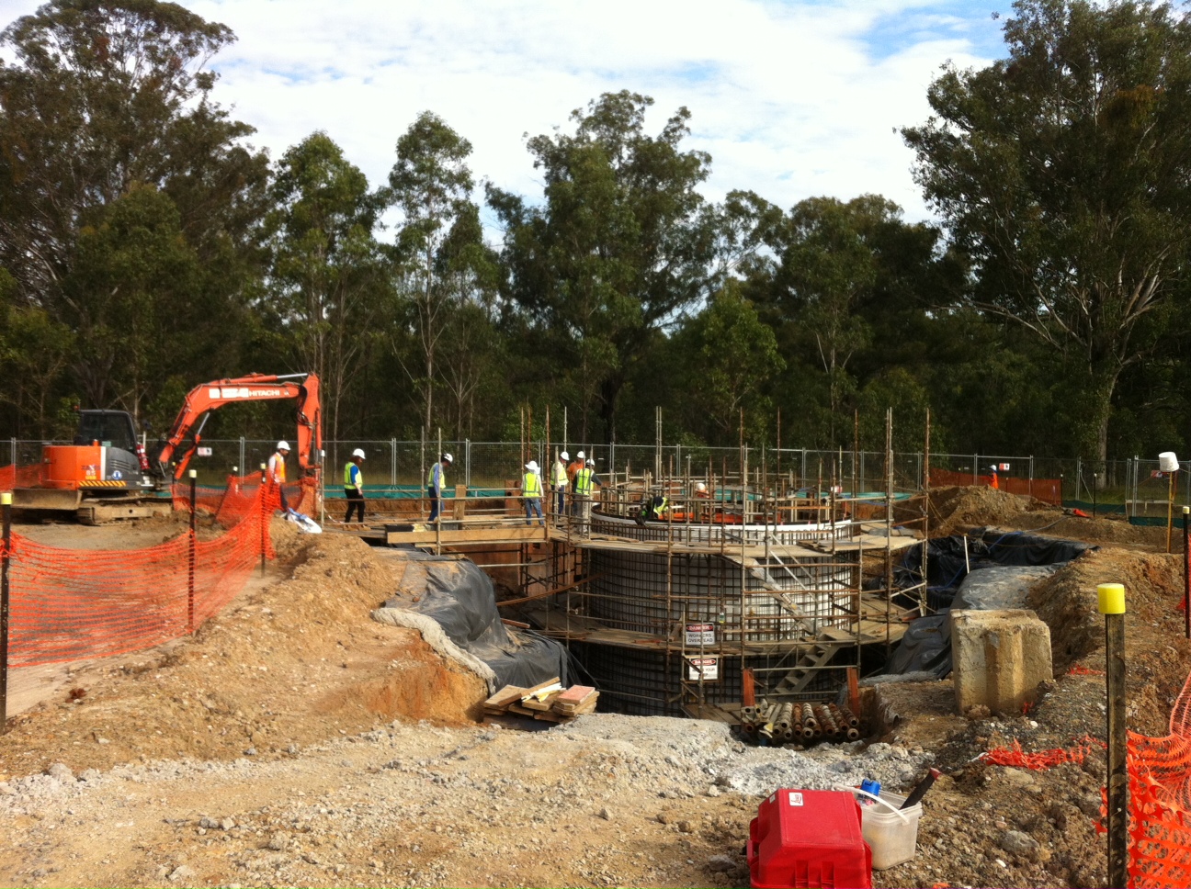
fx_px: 1202
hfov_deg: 52.7
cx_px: 596
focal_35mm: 35
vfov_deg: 40.6
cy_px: 444
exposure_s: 1/656
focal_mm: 3.85
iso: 80
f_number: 2.8
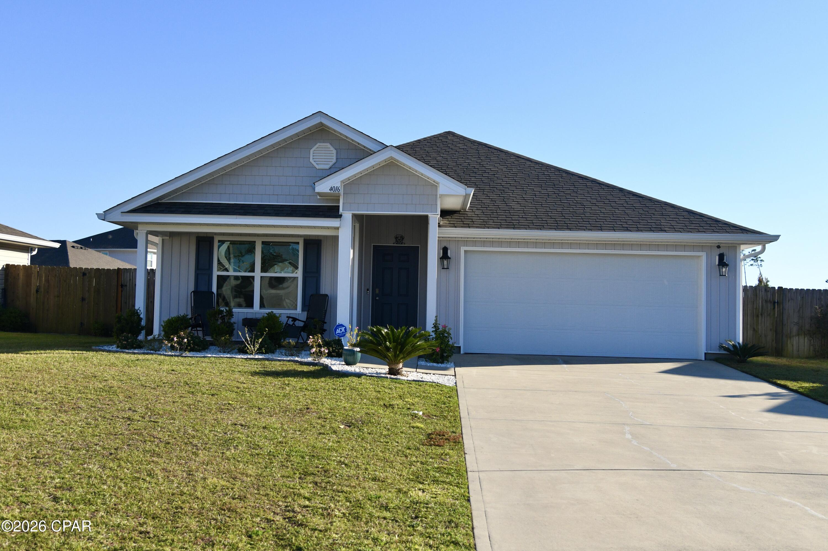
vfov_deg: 31.9
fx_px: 966
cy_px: 276
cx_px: 414
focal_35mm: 42
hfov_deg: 46.4
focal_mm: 35
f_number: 4.5
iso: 800
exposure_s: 1/6400
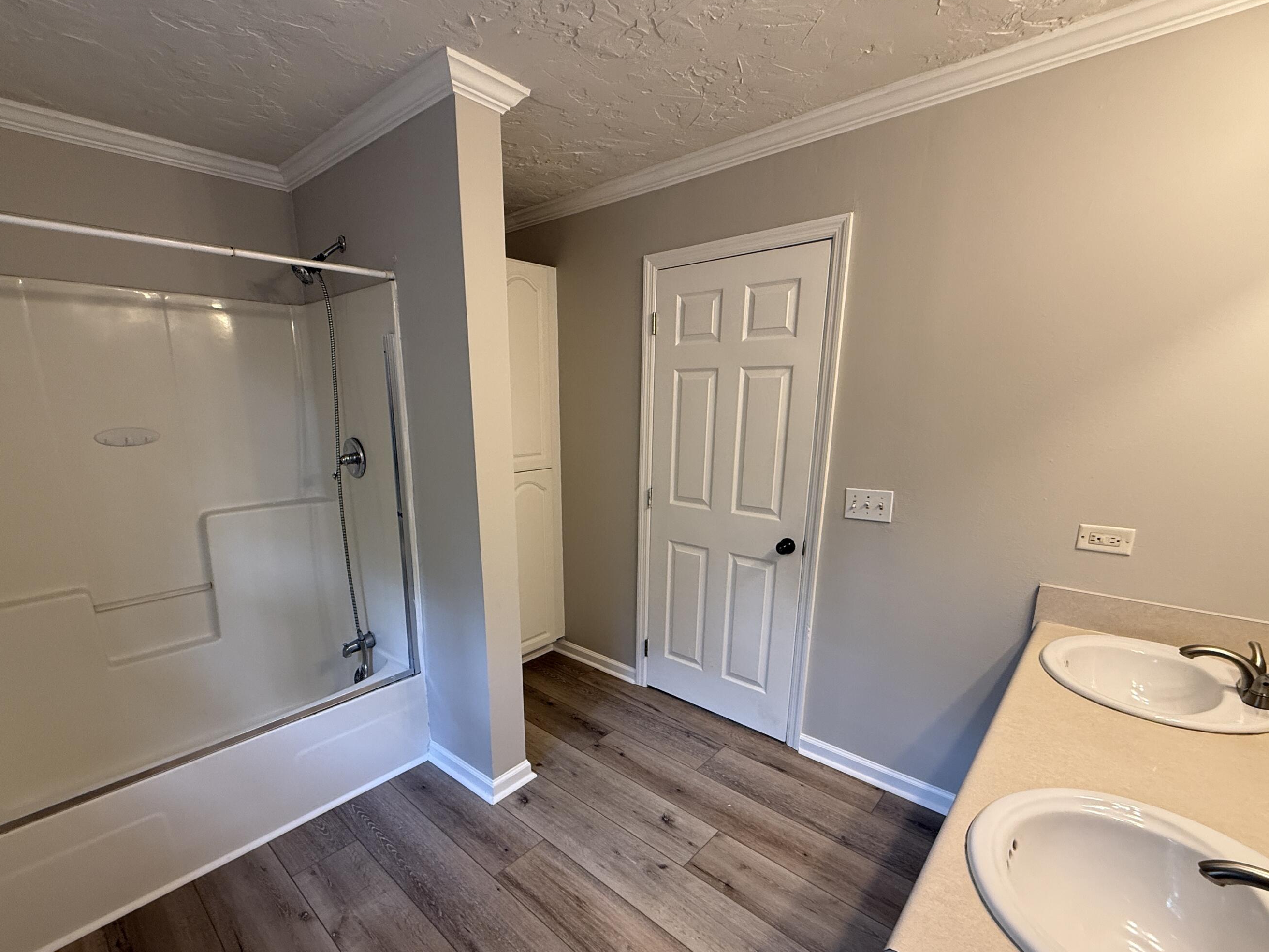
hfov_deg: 94.3
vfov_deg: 77.7
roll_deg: +0.5
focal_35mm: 16
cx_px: 583
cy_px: 538
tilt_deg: -13.3
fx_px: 587
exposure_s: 1/60
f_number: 2.2
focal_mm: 2.22
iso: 200
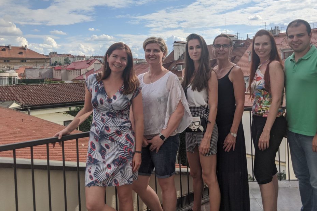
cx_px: 164
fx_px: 273
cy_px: 81
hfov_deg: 60.3
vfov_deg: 42.0
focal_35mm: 31
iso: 74
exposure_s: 1/5848
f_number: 1.8
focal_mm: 4.44
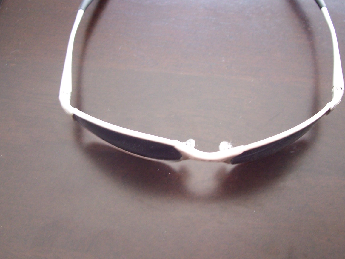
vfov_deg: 32.9
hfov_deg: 42.9
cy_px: 126
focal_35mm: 44
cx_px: 177
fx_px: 439
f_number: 2.7
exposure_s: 1/10
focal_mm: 5.6
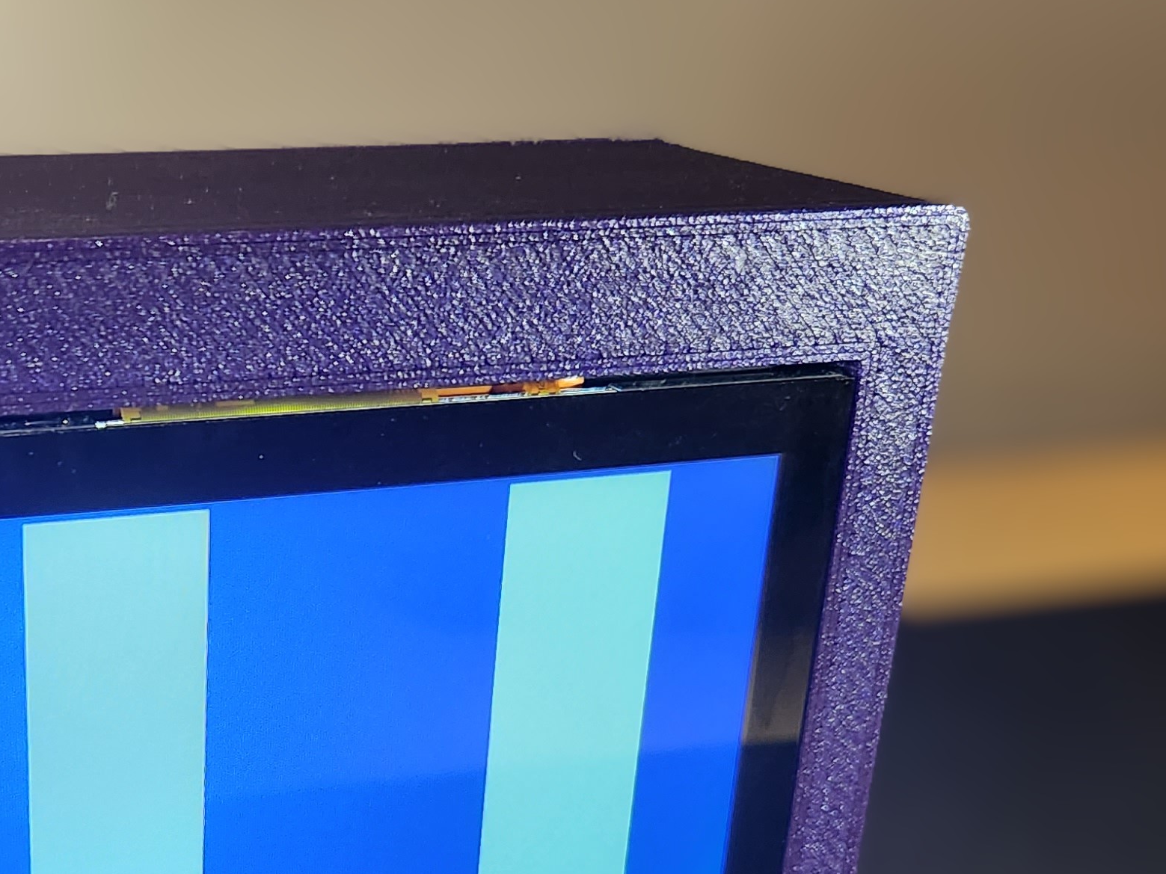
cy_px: 874
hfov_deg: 31.7
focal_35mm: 59
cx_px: 202
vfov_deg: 23.7
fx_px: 1987
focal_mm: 5.4
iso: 320
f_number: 1.8
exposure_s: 1/120
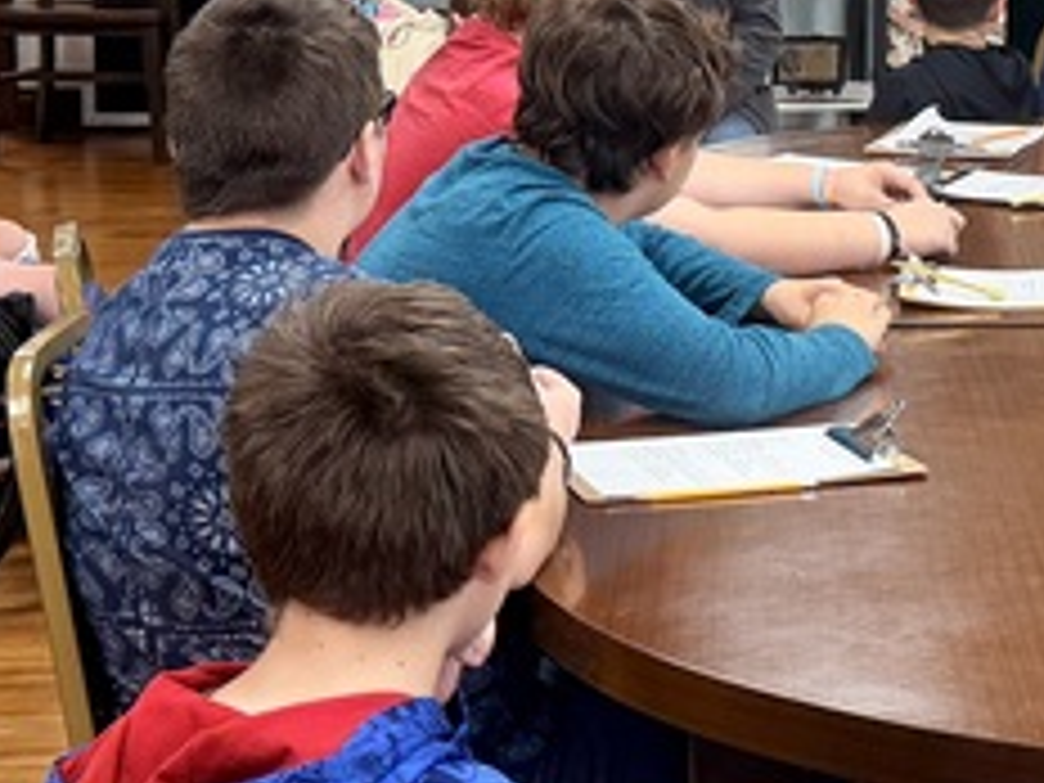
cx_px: 1062
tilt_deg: -7.8
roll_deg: -0.3
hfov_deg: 18.1
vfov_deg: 13.9
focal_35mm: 106
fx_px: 3197
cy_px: 212
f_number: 1.78
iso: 250
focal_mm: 6.76
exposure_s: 1/120
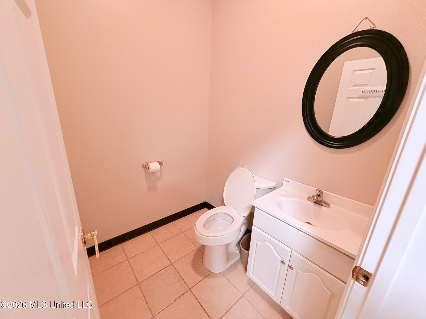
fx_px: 172
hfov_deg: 102.1
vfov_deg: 85.7
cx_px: 213
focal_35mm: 14
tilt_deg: -16.7
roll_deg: -1.7
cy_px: 160
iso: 640
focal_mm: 2.22
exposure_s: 1/60
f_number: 2.2
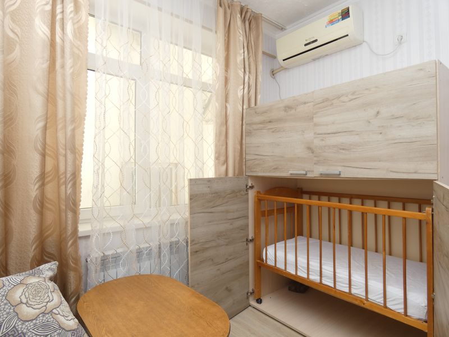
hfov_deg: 81.7
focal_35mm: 20
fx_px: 259
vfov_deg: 66.0
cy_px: 168
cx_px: 224
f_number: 2.8
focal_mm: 3.6
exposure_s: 1/60
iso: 80
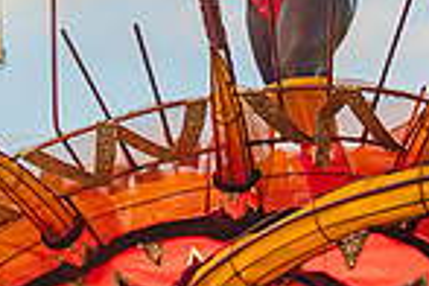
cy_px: -147
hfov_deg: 7.5
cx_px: 274
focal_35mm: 276
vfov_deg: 4.9
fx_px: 3289
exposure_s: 1/1600
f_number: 5.6
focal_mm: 70
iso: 200
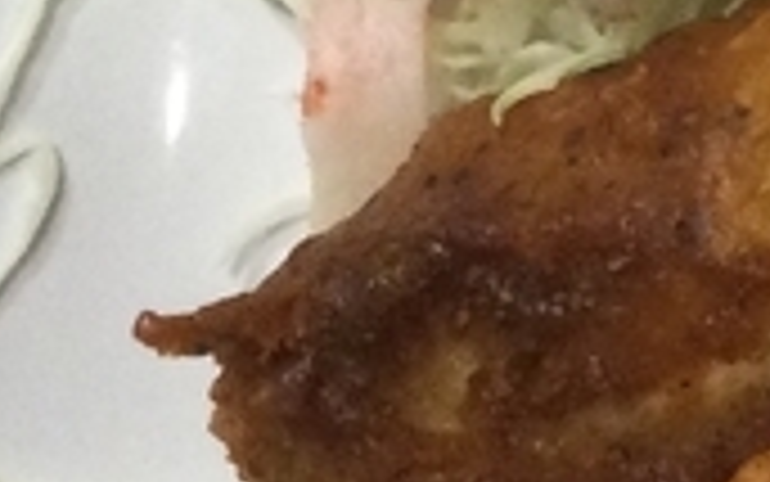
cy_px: -455
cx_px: 1837
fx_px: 4828
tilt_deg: -79.4
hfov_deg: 8.4
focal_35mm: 230
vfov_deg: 5.6
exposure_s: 1/30
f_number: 2.4
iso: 100
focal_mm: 3.3
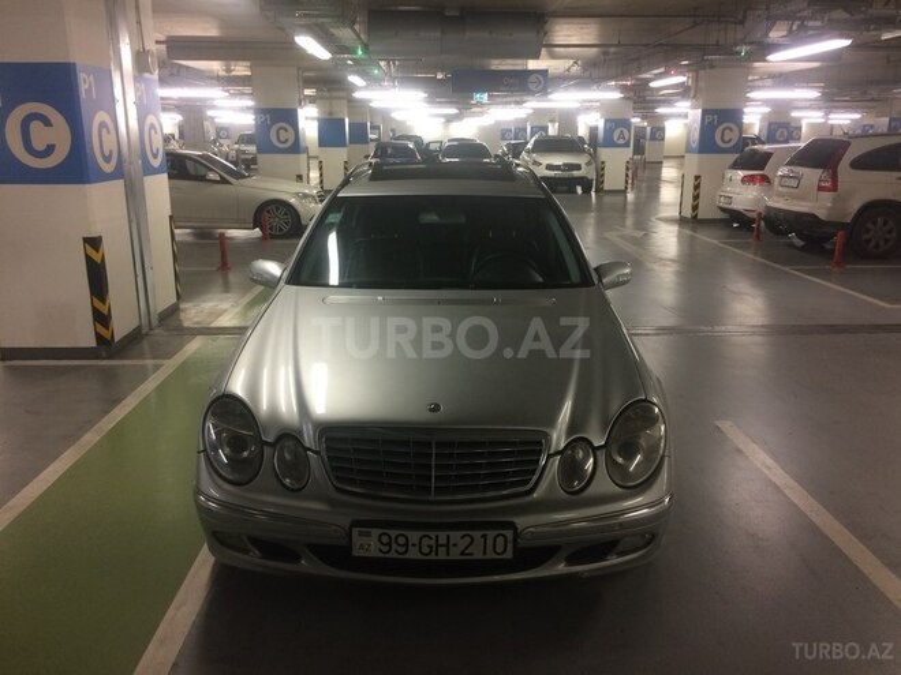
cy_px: 338
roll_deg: -0.2
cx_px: 450
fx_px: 755
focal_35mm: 29
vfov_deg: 48.2
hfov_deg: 61.7
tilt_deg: -14.5
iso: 80
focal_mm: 4.15
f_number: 2.2
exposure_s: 1/33
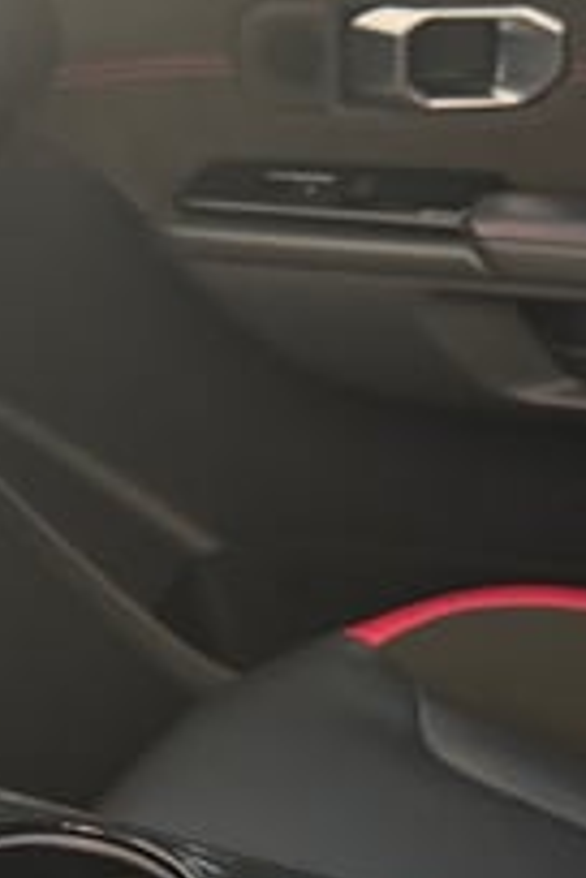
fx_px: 3052
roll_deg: +5.4
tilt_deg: -28.7
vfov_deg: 16.2
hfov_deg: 10.6
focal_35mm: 125
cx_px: -310
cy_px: 788
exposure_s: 1/114
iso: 200
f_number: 1.78
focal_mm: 6.76
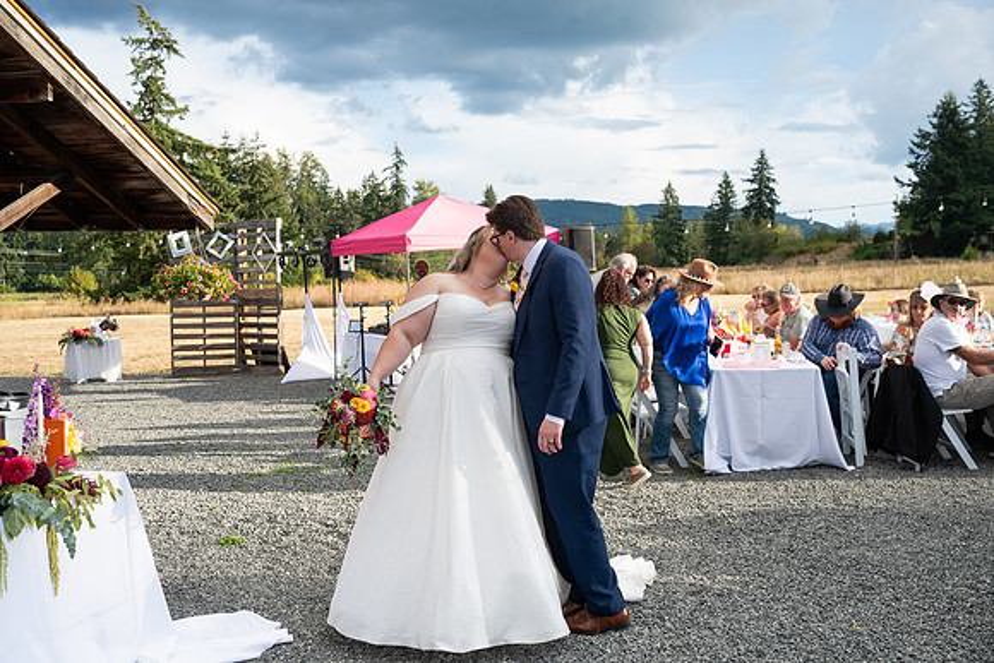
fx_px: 967
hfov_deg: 54.4
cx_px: 497
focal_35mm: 35
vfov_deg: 37.9
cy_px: 332
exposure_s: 1/1600
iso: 400
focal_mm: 35
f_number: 4.5
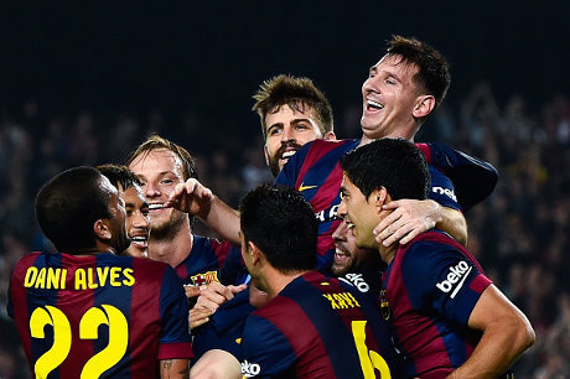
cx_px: 285
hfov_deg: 14.7
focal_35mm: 140
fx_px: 2215
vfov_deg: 9.8
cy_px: 190
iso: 2500
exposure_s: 1/1250
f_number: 3.5
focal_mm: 140
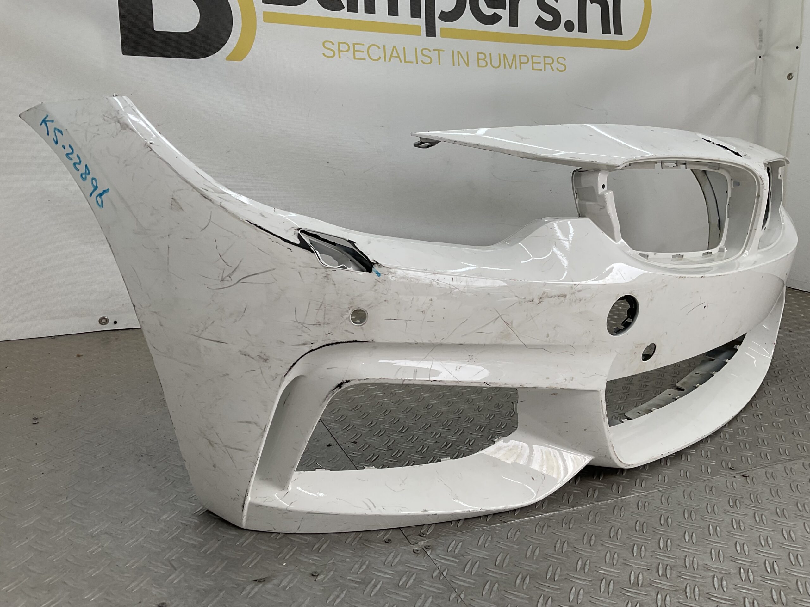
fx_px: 679
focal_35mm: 29
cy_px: 304
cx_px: 405
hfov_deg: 61.7
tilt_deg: -13.7
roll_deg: -2.7
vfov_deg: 48.2
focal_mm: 3
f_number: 1.8
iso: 16
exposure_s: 1/284
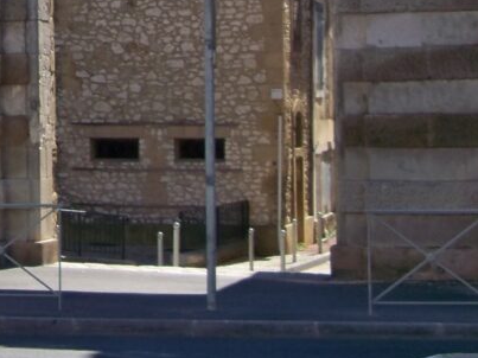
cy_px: -168
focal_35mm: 160
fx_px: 2209
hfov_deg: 11.7
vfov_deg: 9.1
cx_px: -269
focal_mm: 7.5
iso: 80
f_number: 3.7
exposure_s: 1/500
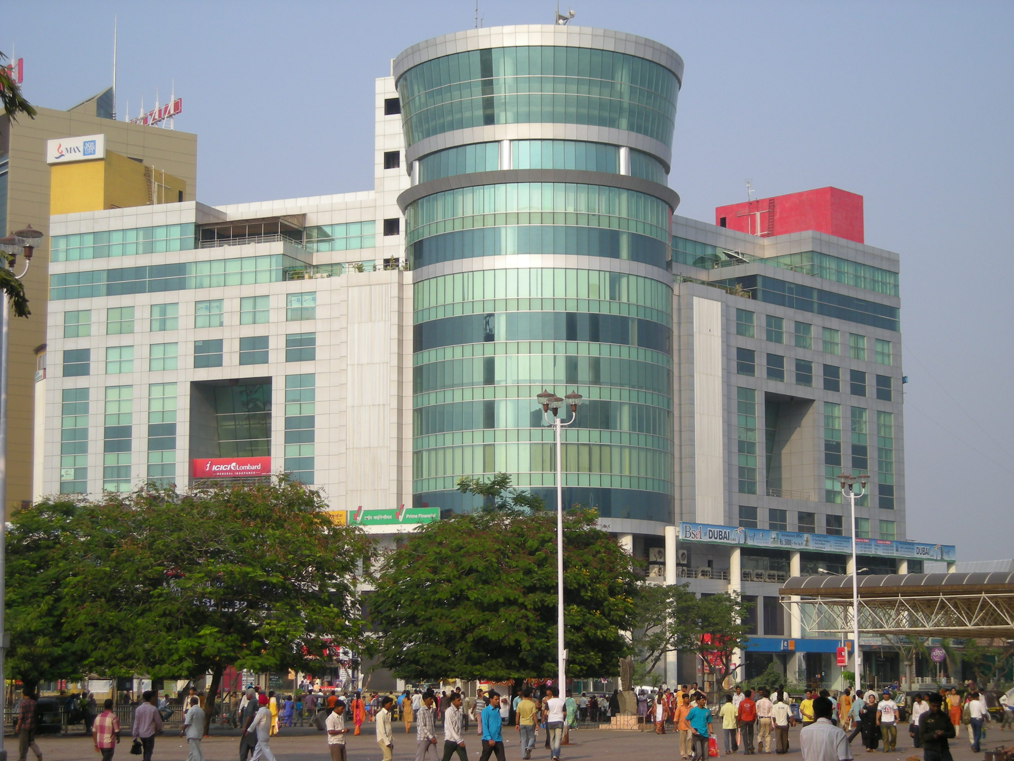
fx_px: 2226
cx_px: 507
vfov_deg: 19.4
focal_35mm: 76
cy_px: 380
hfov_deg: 25.7
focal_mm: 12.3
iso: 50
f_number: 3.9
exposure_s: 1/366
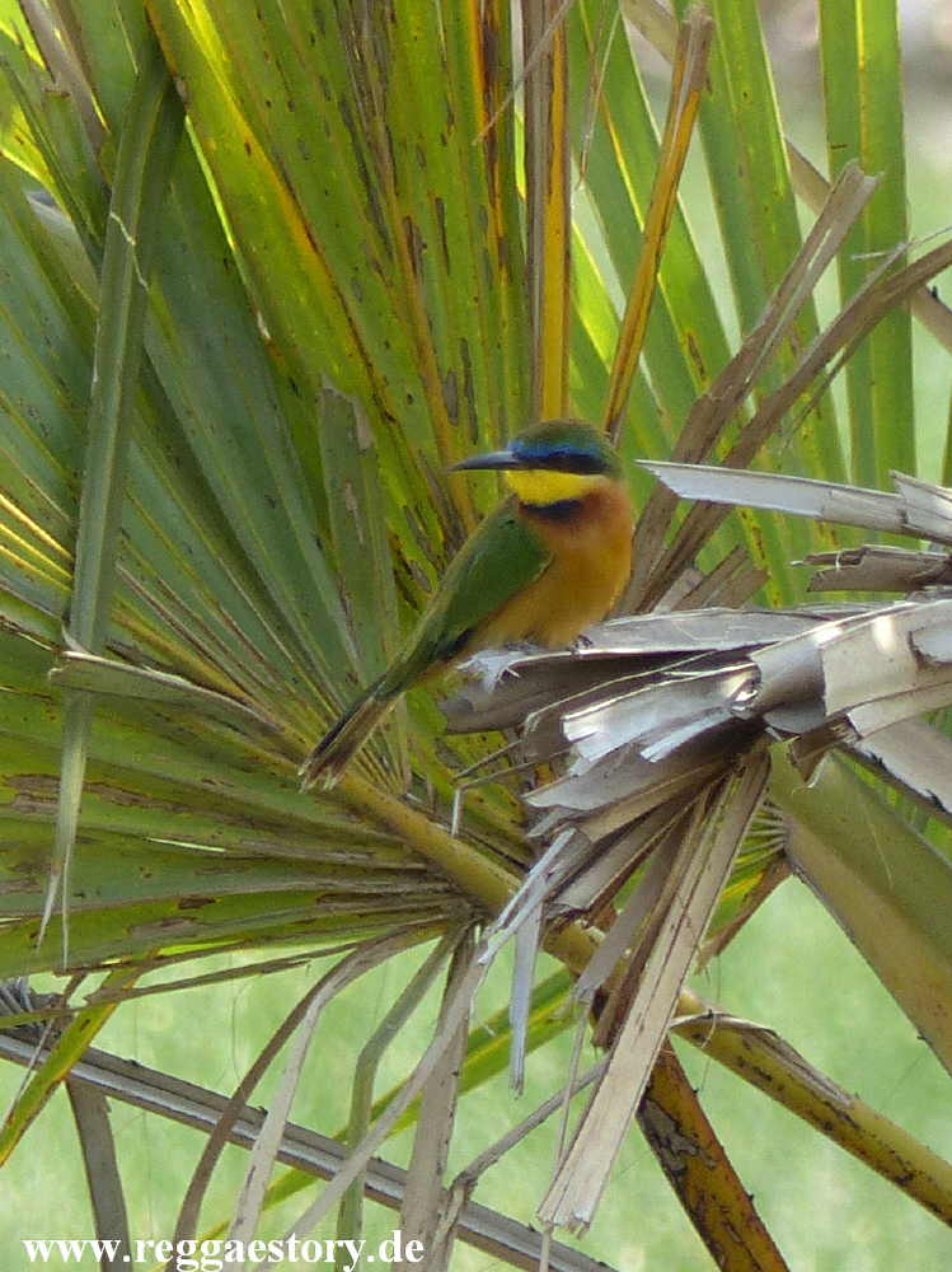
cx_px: 476
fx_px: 22020
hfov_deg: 2.5
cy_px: 636
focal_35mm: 600
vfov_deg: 3.3
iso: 100
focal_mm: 108
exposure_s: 1/320
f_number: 4
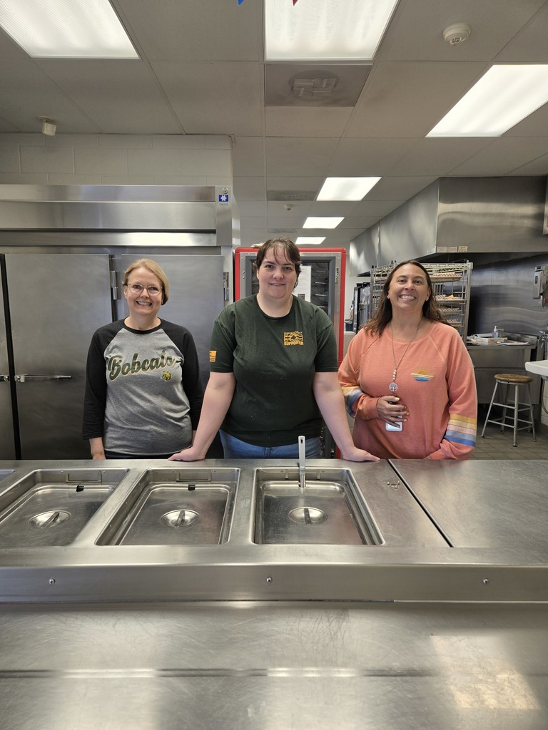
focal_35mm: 23
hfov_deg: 58.9
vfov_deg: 73.9
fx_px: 485
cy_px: 365
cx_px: 274
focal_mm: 5.4
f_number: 1.8
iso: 64
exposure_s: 1/120
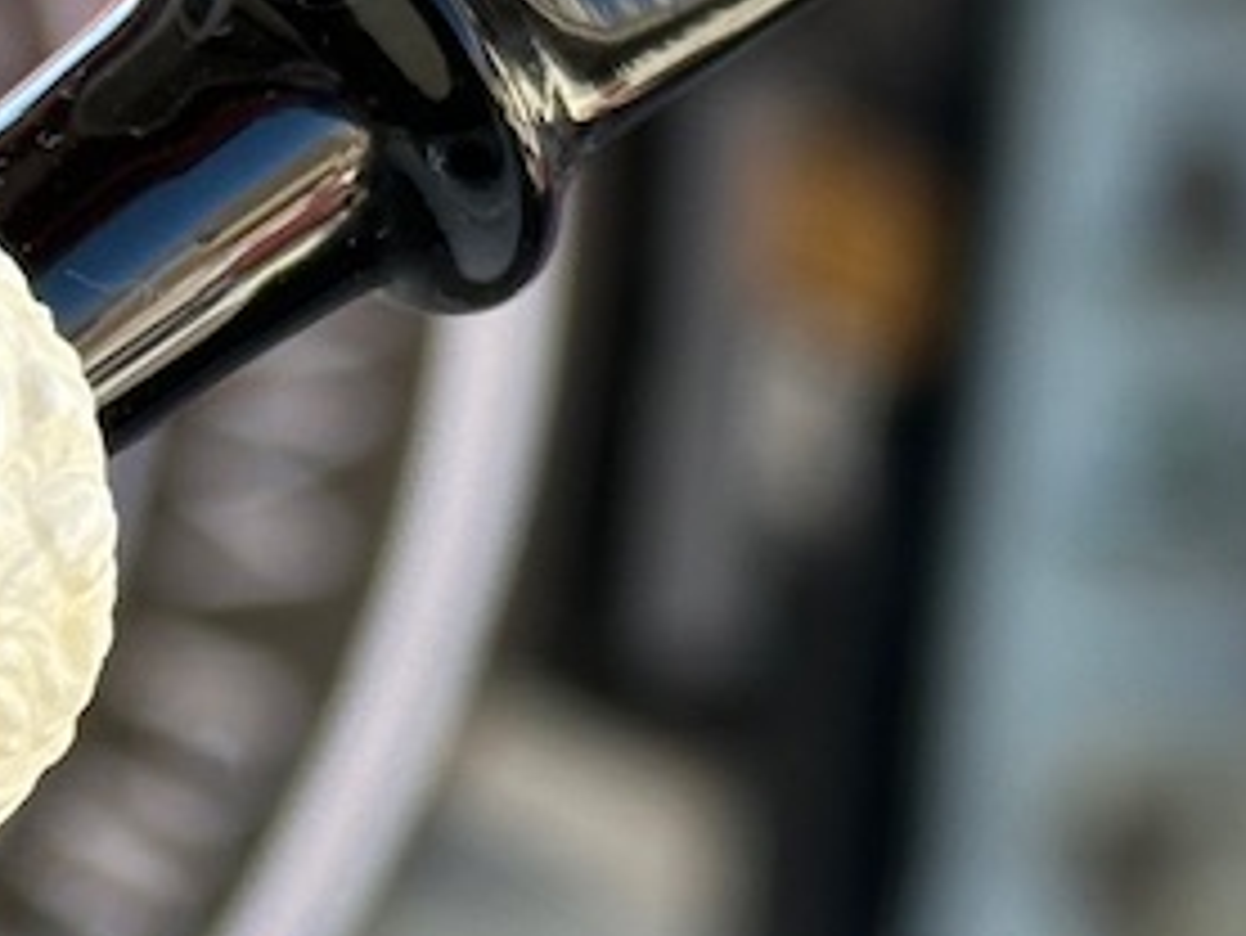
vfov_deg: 6.7
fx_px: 7994
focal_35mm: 222
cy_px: 644
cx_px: -427
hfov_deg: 8.8
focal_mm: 6.86
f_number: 1.78
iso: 64
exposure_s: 1/467
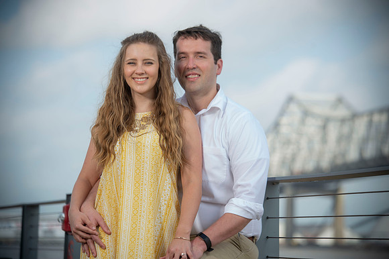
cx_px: 194
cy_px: 130
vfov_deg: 9.8
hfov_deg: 14.7
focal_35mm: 140
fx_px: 1512
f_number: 5.6
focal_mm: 140
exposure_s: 1/200
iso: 50
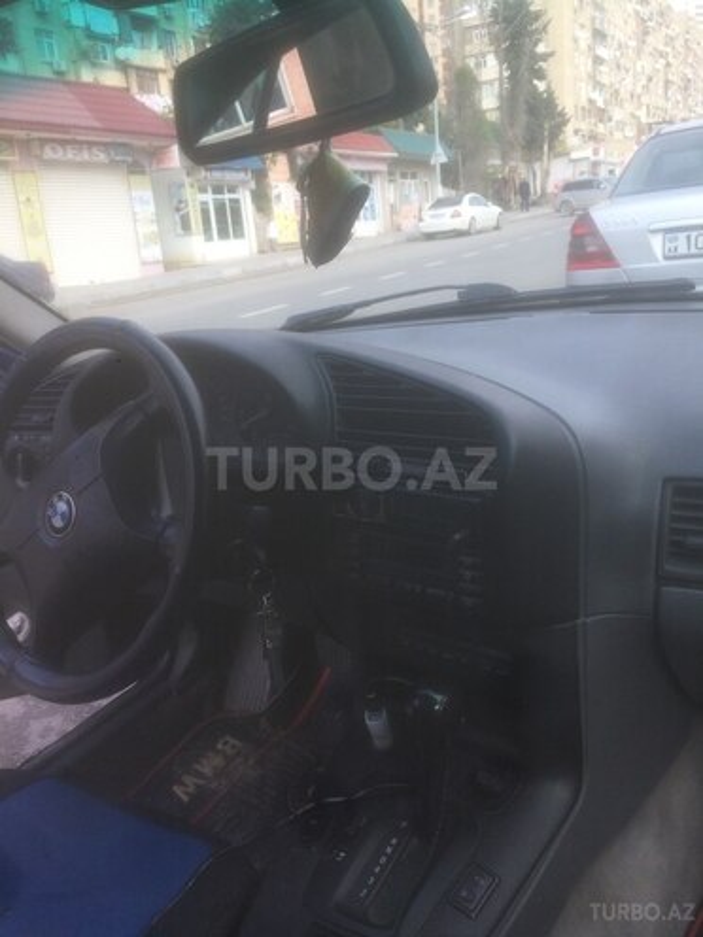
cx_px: 352
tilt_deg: -17.1
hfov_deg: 48.2
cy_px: 468
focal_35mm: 29
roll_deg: +5.0
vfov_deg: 61.7
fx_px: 785
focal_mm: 4.15
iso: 32
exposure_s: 1/201
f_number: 2.2
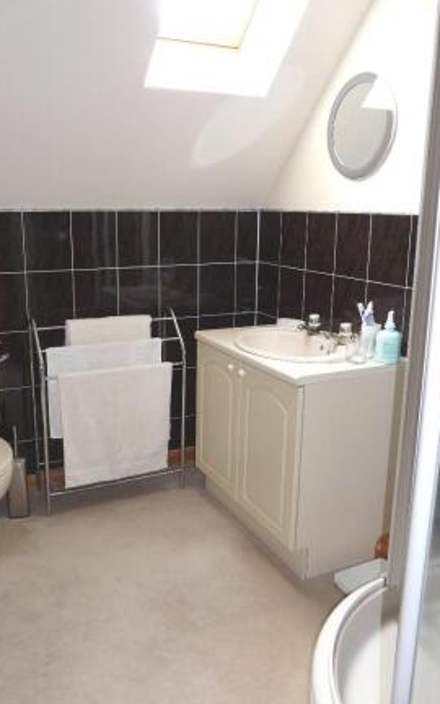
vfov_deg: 62.9
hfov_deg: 41.8
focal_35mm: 30
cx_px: 196
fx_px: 576
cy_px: 350
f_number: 2.8
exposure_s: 1/30
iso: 100
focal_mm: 4.6
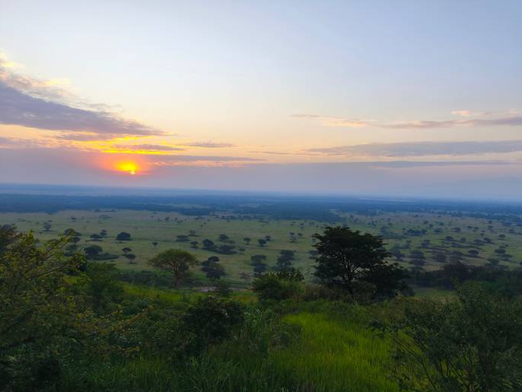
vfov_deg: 56.8
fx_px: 362
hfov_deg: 71.6
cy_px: 204
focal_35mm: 24
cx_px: 263
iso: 80
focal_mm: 5.35
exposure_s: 1/356
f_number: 1.7
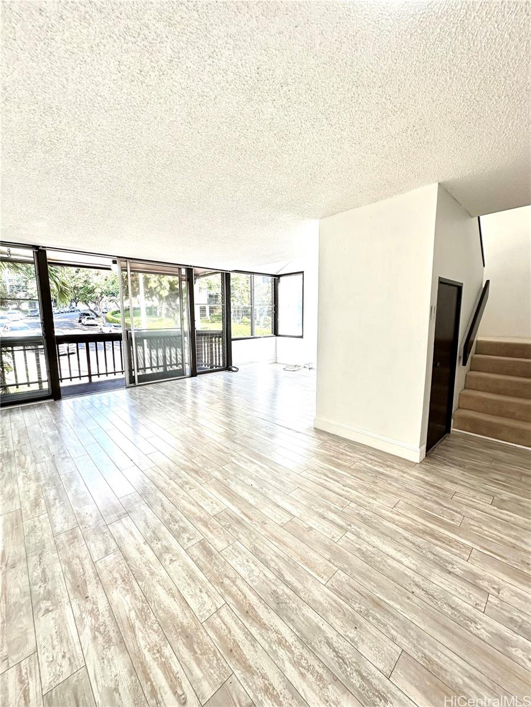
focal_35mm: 14
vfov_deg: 102.1
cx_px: 266
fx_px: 286
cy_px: 354
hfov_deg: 85.7
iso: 40
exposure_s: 1/138
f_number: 2.2
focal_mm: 2.22
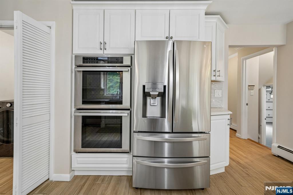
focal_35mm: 15
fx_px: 122
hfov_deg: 100.4
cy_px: 98
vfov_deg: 77.3
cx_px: 146
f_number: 8
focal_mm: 15
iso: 400
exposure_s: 1/10
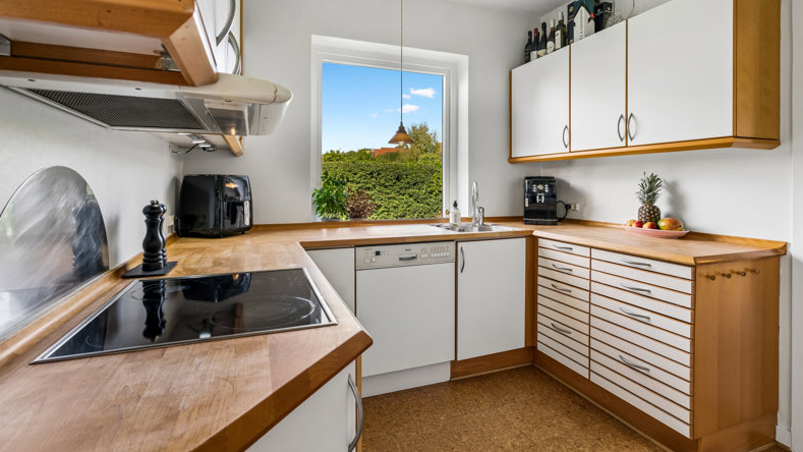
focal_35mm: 17
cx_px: 401
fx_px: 362
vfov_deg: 63.4
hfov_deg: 95.9
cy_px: 183
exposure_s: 1/125
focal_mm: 16
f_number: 7.1
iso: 800
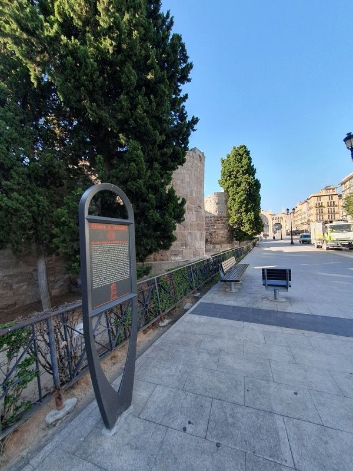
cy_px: 236
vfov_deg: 106.2
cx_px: 176
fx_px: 177
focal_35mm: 13
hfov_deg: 89.9
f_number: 2.2
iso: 50
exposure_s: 1/253
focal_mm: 1.8
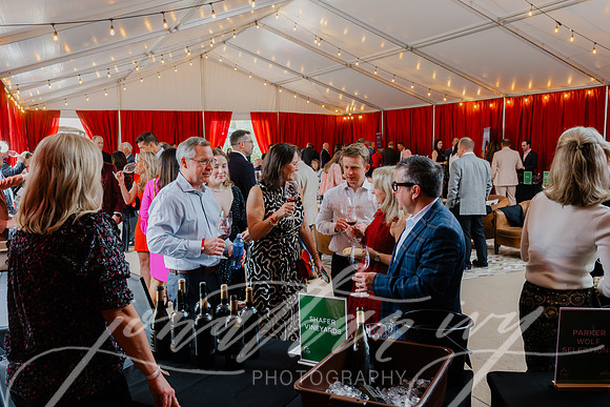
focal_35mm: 32
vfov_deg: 41.1
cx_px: 305
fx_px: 542
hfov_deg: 58.7
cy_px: 204
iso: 2000
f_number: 5.6
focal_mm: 32
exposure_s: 1/80
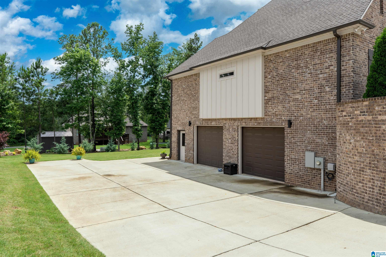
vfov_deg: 51.3
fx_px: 268
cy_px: 128
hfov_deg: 71.5
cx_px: 193
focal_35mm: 25
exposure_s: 1/1000
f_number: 7.1
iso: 100
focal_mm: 25
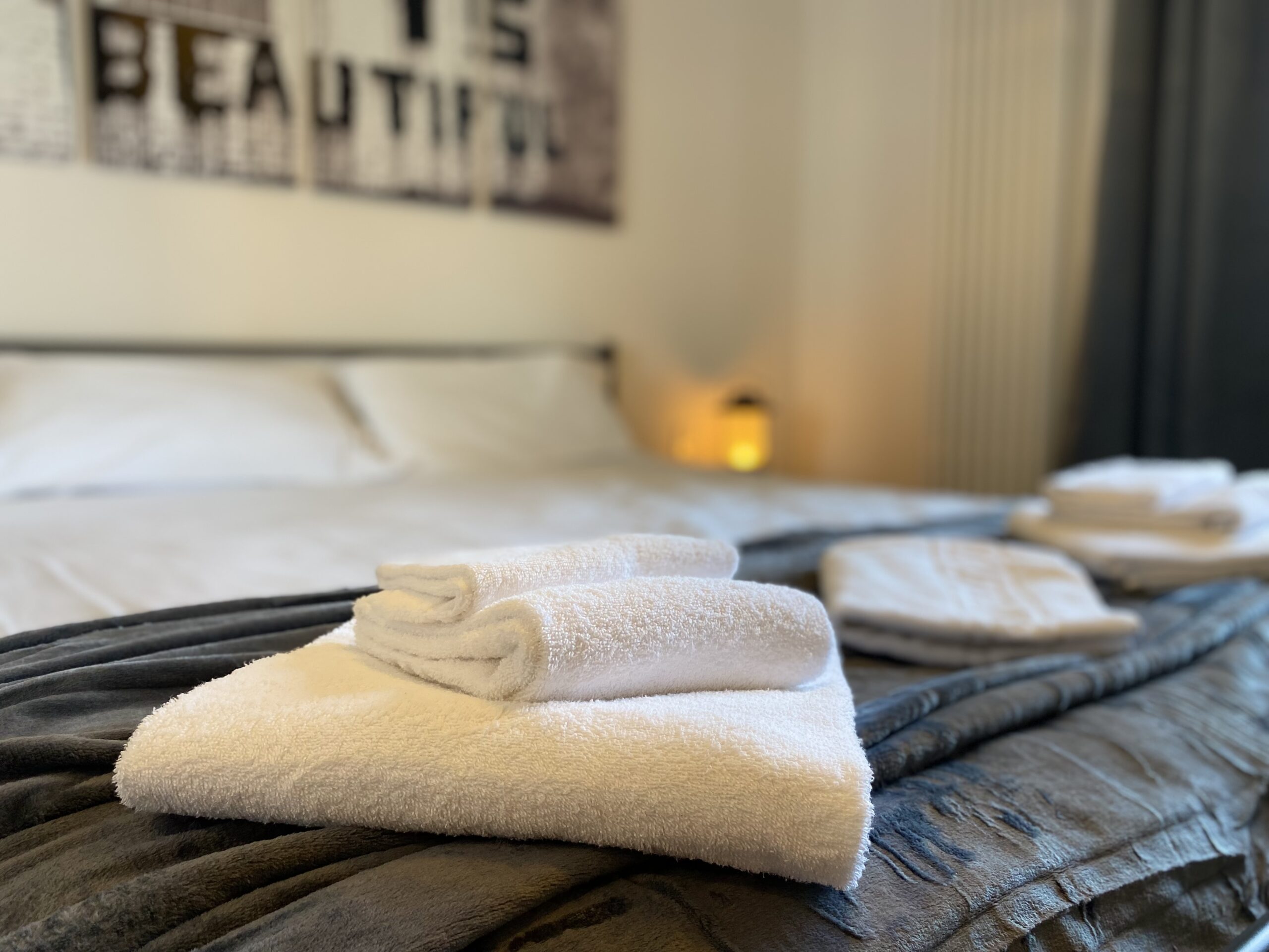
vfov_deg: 53.1
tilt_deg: -5.0
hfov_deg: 67.3
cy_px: 476
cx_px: 634
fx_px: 953
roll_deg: -0.7
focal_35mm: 26
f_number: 1.8
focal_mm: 4.25
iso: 64
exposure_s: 1/50
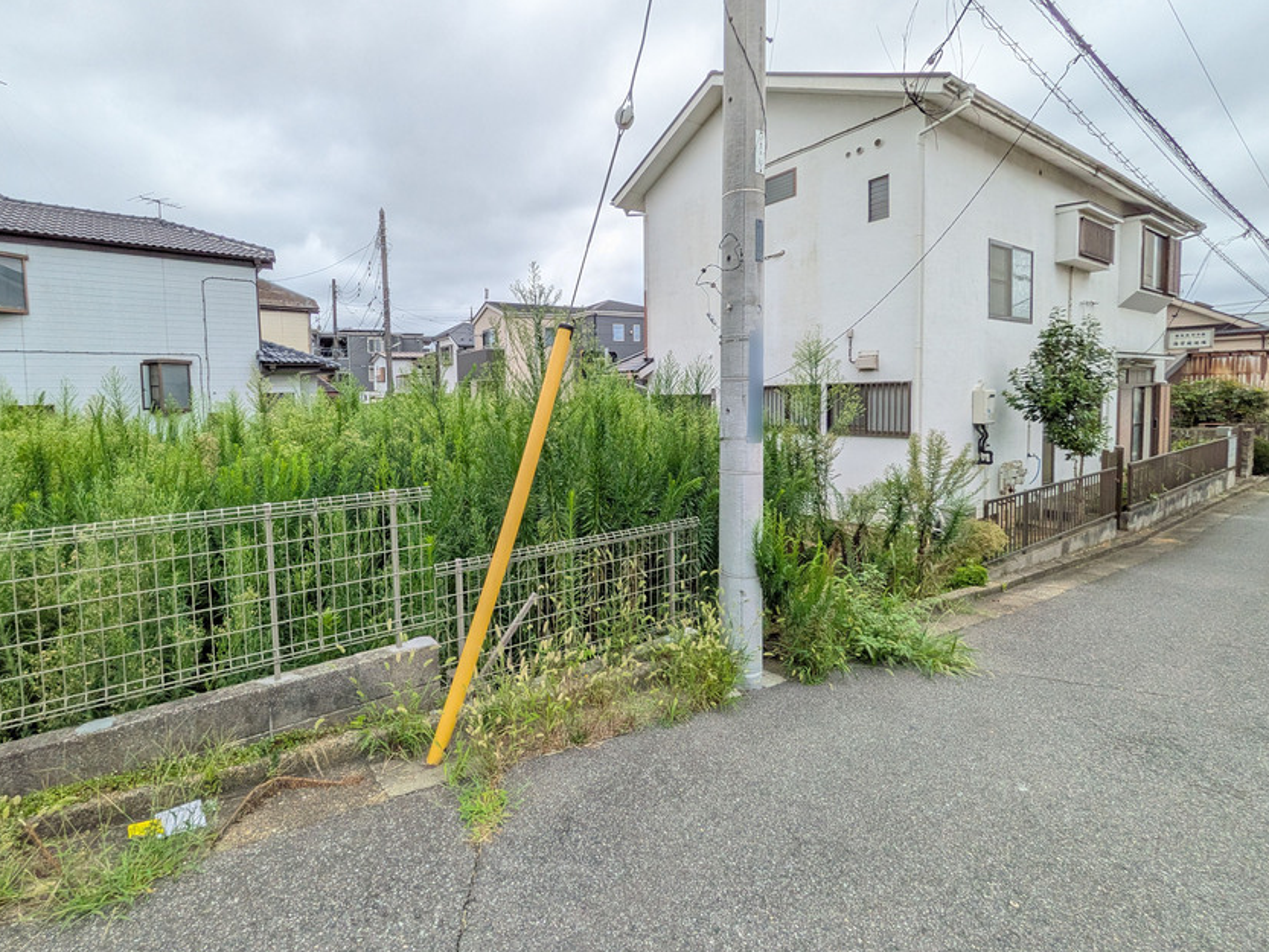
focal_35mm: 16
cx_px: 558
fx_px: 587
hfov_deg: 94.0
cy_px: 430
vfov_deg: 77.9
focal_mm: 1.83
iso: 50
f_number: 2.2
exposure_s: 1/1815
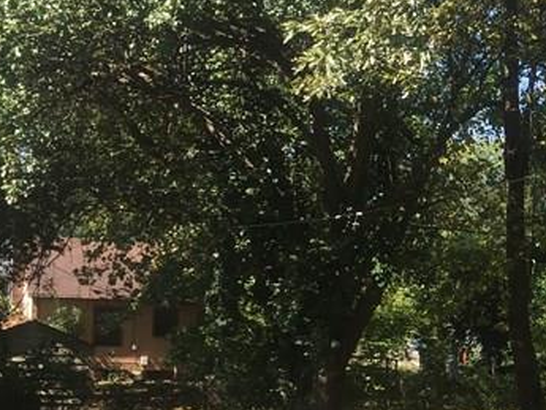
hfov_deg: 20.7
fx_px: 1357
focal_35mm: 86
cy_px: 339
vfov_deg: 17.0
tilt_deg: +0.7
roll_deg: -2.8
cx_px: 709
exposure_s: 1/557
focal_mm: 4.15
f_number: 2.2
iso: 32
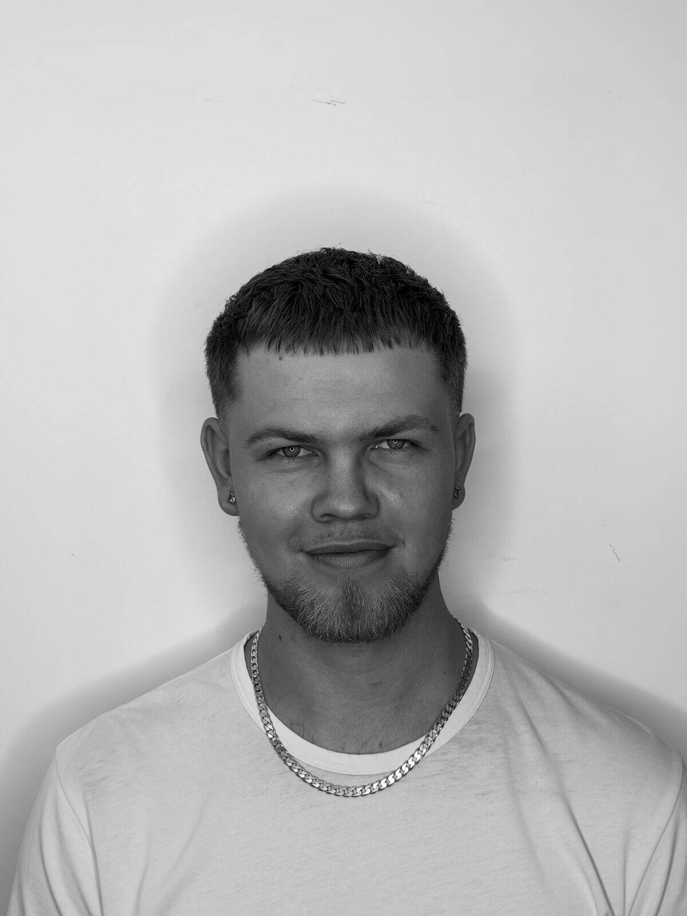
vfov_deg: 39.7
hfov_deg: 30.3
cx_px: 344
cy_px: 458
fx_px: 1270
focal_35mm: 48
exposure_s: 1/450
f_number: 1.8
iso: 64
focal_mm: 6.93
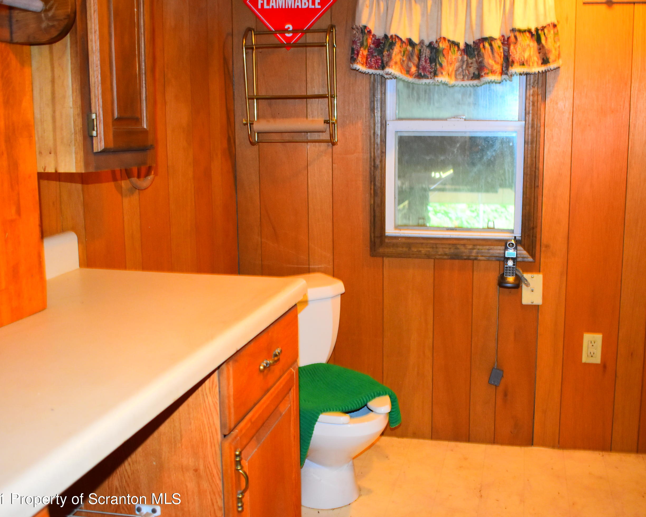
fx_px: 727
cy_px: 258
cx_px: 358
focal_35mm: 38
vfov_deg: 39.2
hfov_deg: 47.9
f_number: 3.8
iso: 1250
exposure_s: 1/60
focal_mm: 22
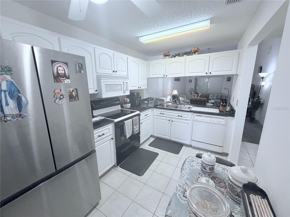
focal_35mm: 14
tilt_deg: -11.8
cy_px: 108
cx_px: 145
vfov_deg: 85.7
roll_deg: +1.9
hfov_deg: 102.1
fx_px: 117
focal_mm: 2.22
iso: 250
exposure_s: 1/120
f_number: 2.2
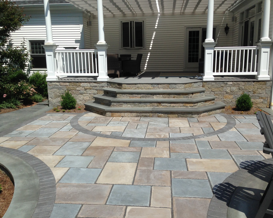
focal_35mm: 35
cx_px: 138
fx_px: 283
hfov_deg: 51.5
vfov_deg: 42.2
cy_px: 110
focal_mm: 4.12
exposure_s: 1/2463
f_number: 2.4
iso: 50
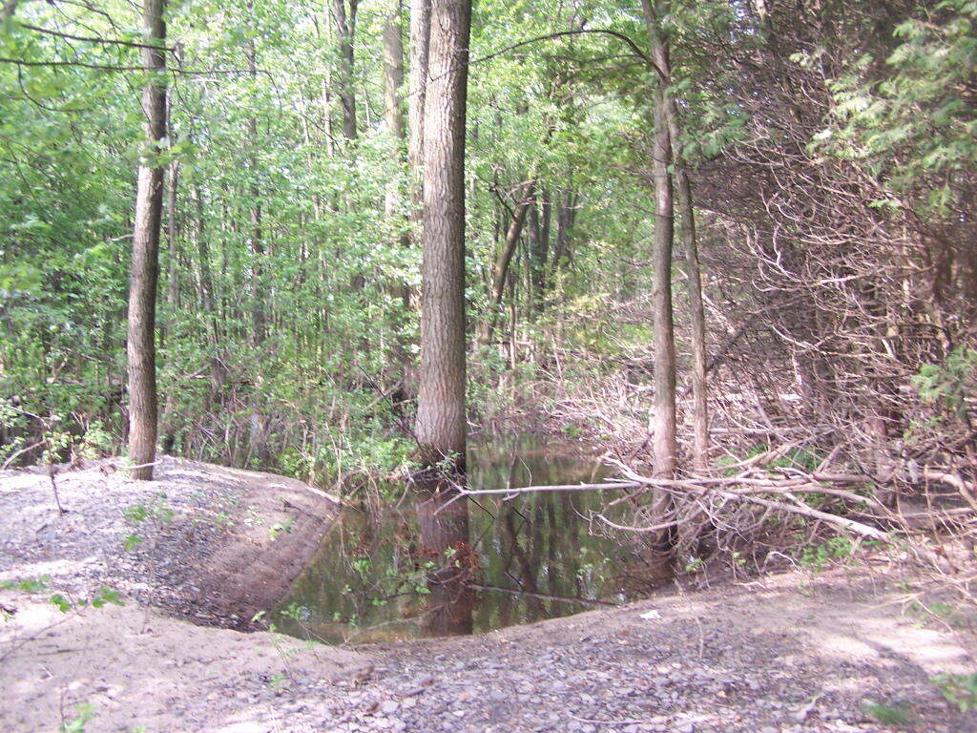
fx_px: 1073
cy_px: 366
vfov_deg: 37.7
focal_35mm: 38
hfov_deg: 49.0
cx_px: 488
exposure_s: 1/50
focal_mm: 6.3
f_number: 2.8
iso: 80
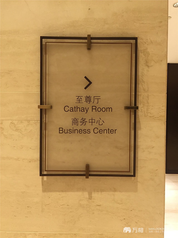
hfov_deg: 48.2
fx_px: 199
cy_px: 119
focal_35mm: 29
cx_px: 89
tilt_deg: -0.3
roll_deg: -0.6
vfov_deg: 61.7
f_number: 2.2
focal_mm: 4.15
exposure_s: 1/33
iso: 200
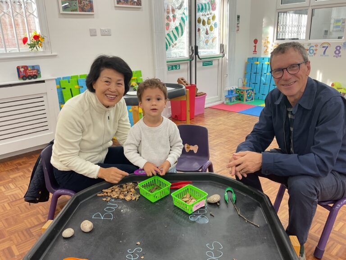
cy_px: 130
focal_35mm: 29
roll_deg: +1.5
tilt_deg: -18.6
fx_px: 290
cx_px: 173
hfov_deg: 61.7
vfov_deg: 48.2
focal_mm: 3
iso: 40
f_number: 1.8
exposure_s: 1/50
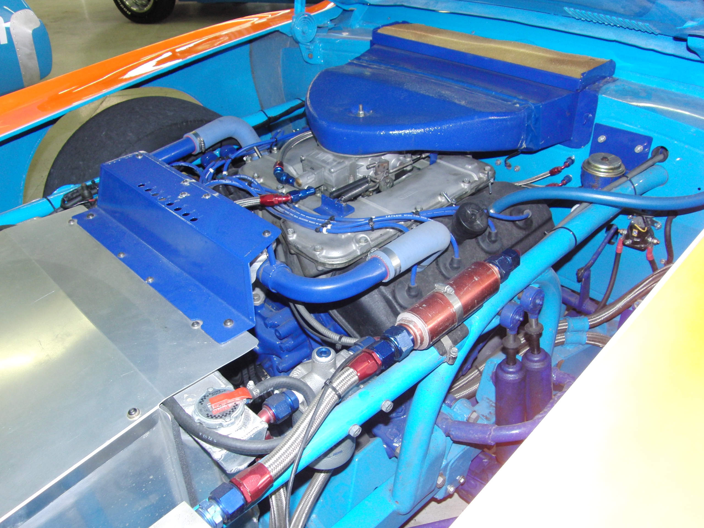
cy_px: 264
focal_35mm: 30
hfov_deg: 60.0
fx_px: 610
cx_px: 352
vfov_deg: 46.8
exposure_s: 1/60
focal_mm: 5.3
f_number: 2.8
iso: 200
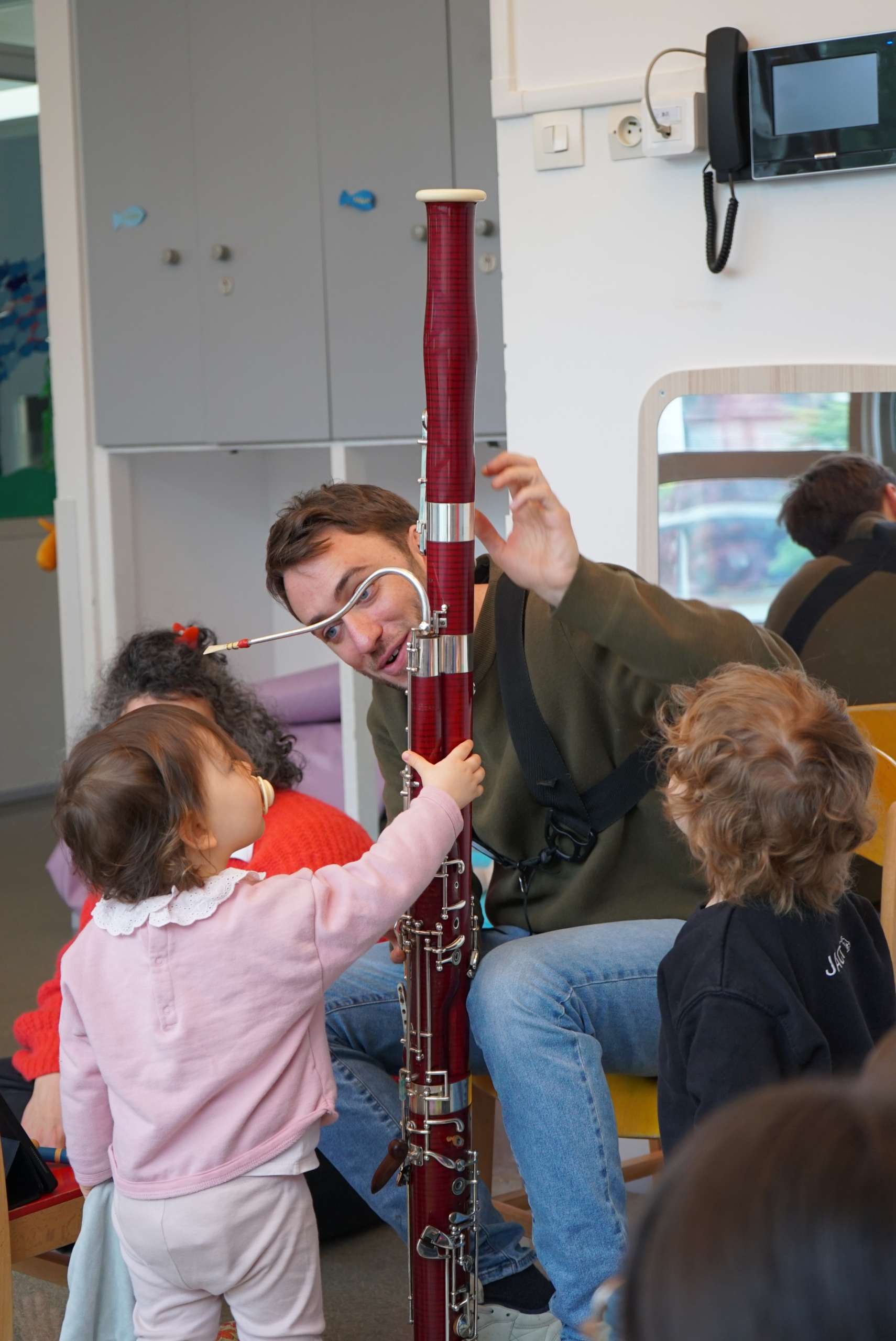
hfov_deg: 21.6
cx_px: 448
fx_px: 2349
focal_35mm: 63
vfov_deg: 31.9
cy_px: 670
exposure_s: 1/160
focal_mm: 63
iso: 1250
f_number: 5.6
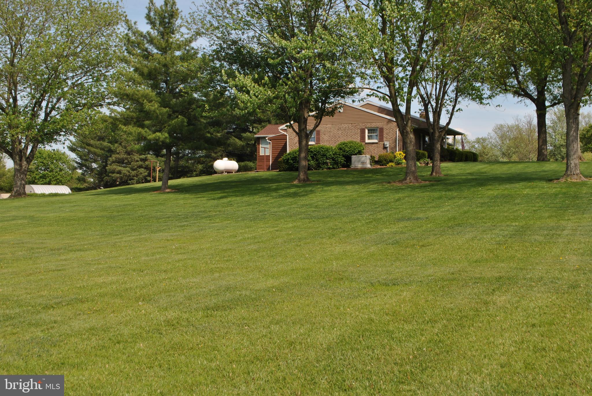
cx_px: 296
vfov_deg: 28.1
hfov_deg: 41.1
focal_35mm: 48
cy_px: 198
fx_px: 790
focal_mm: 32
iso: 100
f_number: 8
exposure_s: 1/250
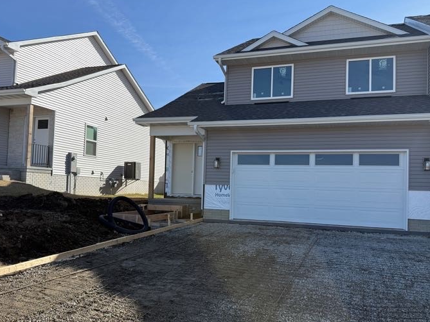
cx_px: 218
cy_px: 172
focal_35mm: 30
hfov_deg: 60.0
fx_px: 373
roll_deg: -2.2
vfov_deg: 46.8
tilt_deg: +3.7
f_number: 1.78
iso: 125
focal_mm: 6.76
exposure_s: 1/5714
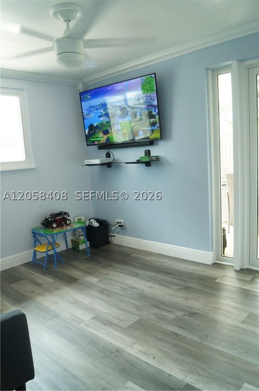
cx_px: 130
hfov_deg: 47.8
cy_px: 196
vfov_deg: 67.5
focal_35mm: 27
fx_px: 292
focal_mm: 18
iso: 400
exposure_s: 1/60
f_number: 4
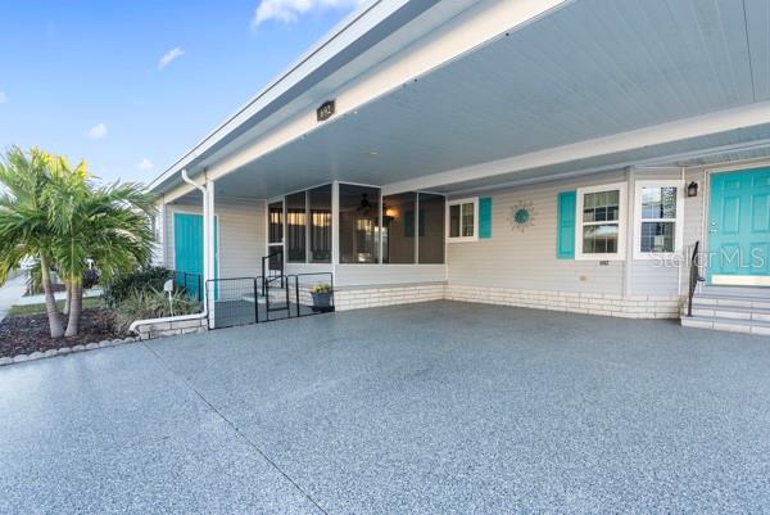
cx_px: 385
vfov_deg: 73.8
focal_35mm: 16
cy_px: 258
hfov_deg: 96.7
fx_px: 342
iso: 400
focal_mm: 16
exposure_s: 1/8
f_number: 8
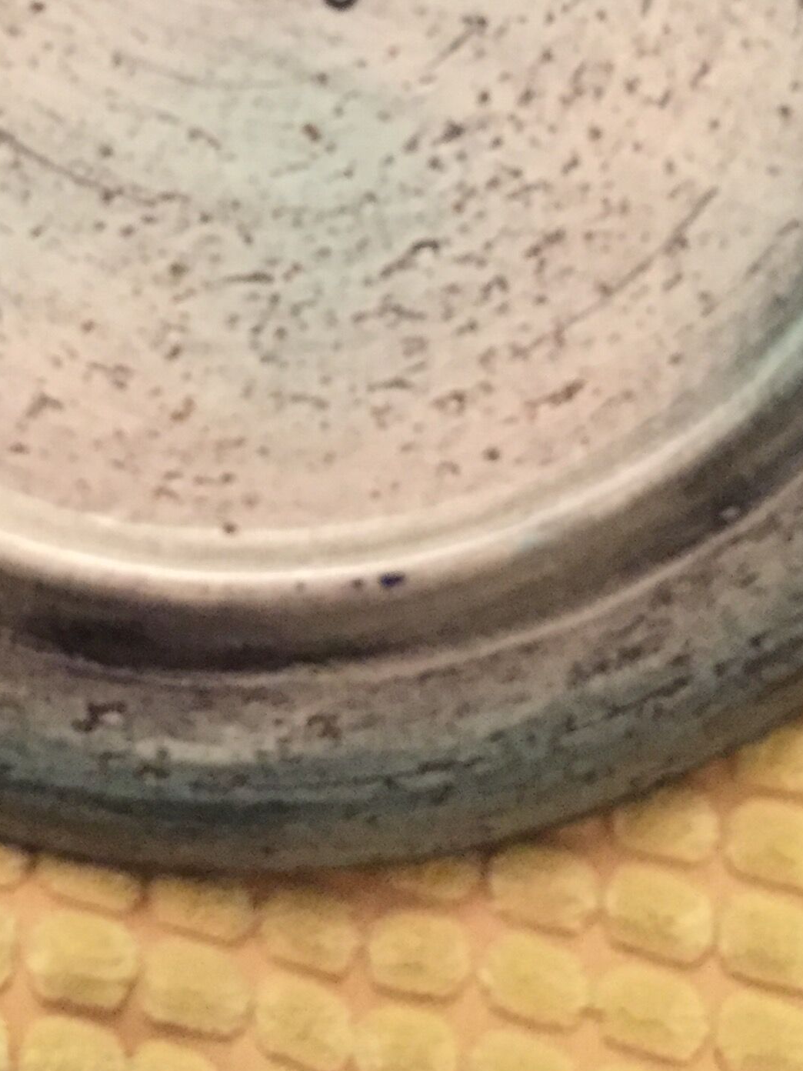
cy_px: -2
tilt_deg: -70.2
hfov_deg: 21.5
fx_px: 2103
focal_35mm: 68
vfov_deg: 27.0
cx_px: 273
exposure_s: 1/17
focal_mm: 4.15
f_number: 2.2
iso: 400
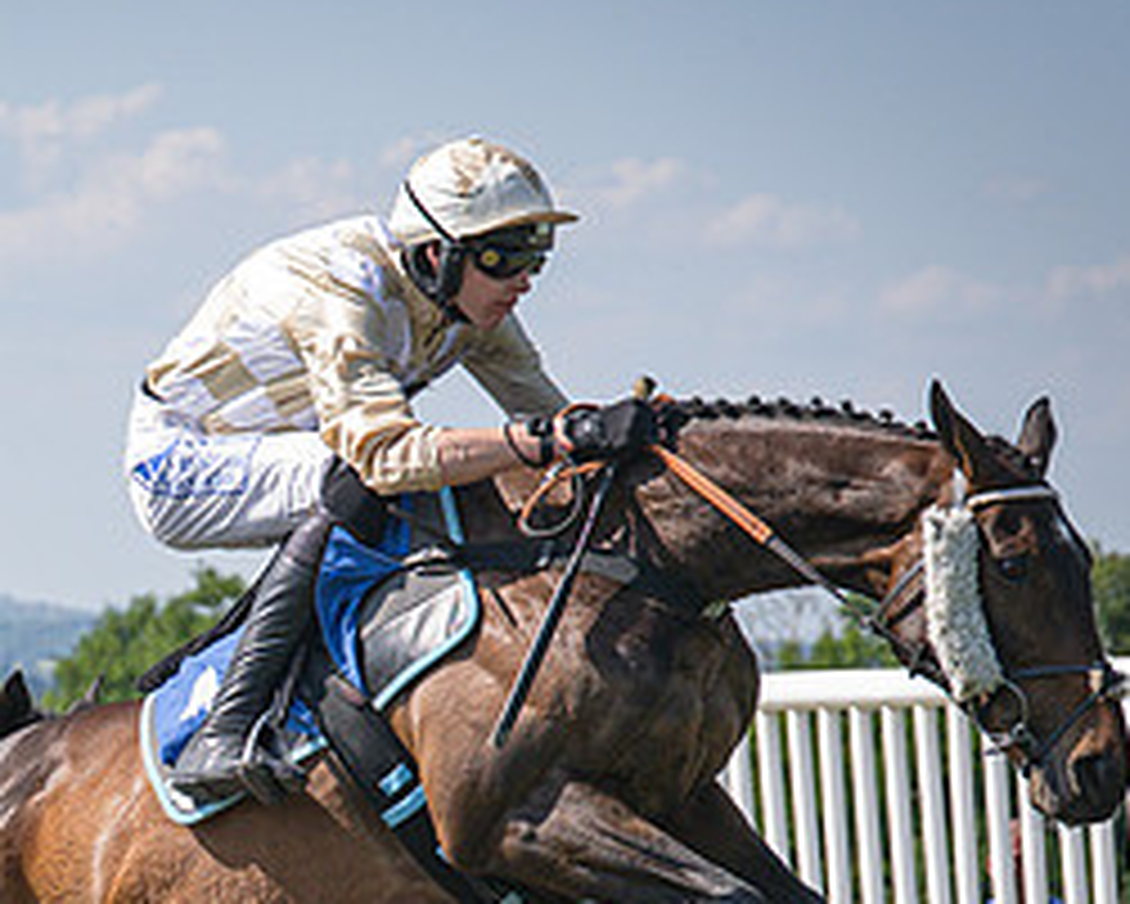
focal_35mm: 285
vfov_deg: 5.4
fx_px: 9535
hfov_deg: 6.8
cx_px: 174
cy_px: 778
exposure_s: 1/3200
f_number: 4
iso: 400
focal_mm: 73
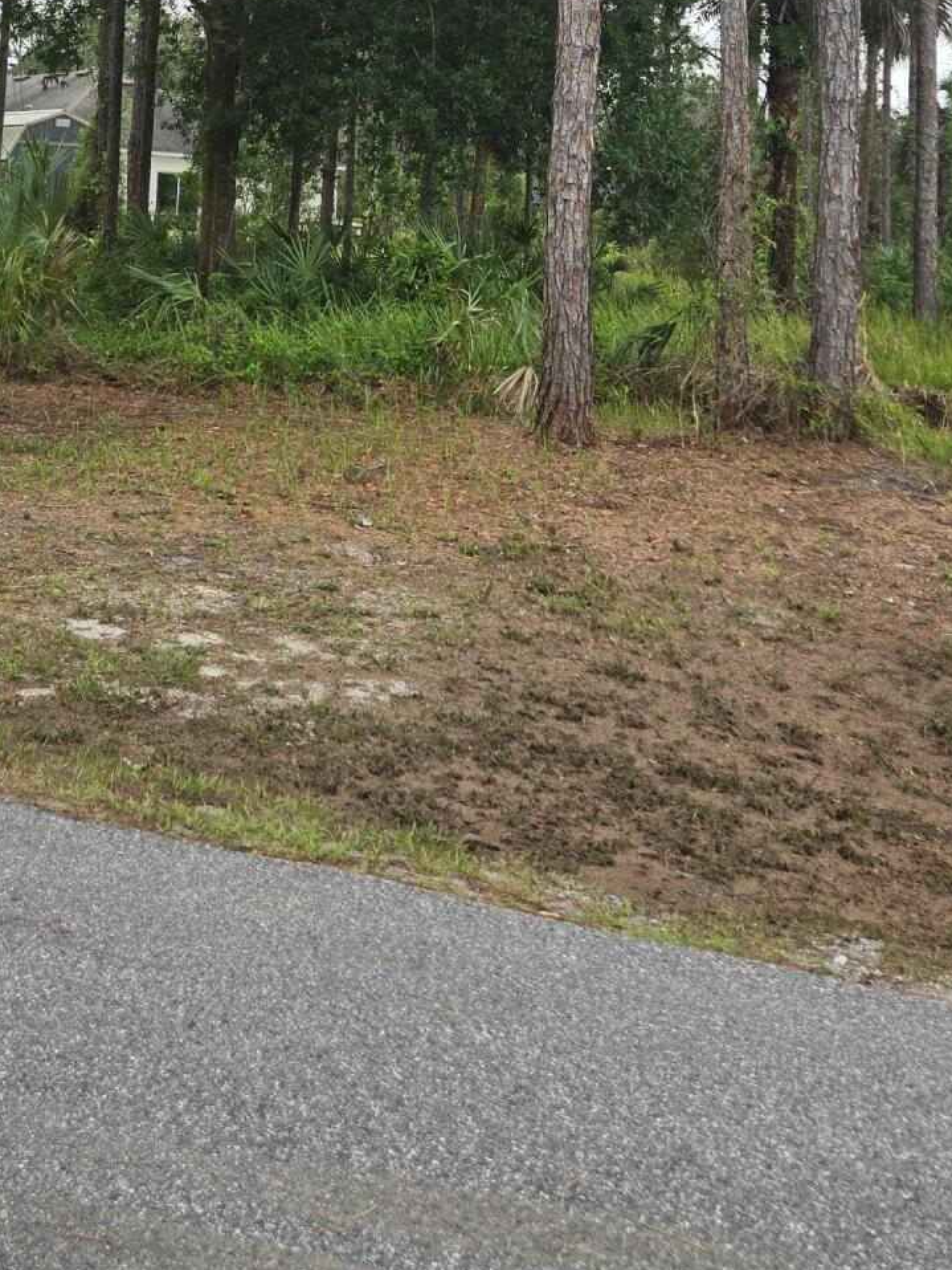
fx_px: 1759
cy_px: 34
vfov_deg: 36.2
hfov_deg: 29.5
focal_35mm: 48
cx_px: 180
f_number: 1.8
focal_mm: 5.4
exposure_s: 1/2921
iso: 64
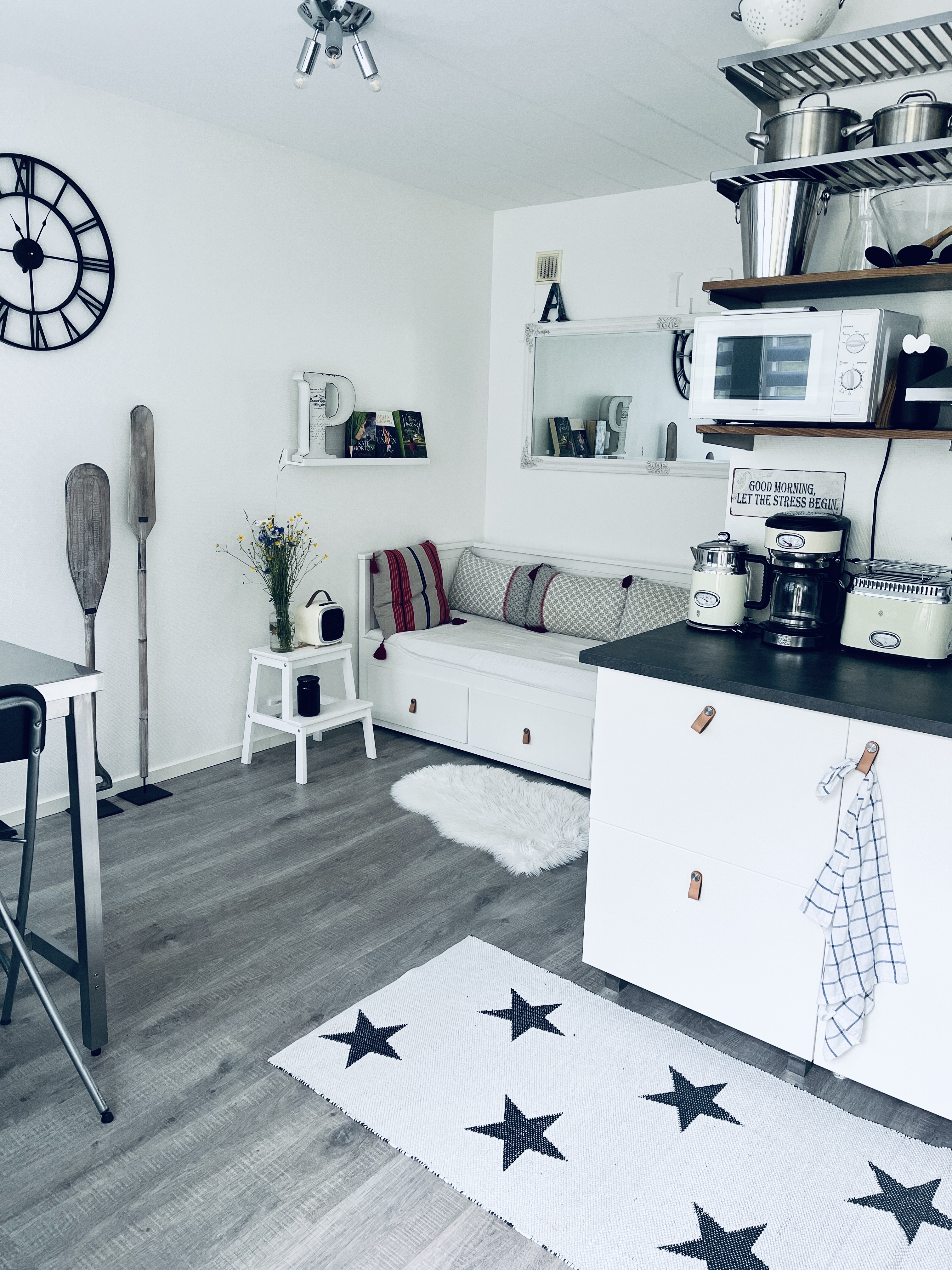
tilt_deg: -12.9
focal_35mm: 26
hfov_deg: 53.1
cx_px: 476
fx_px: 953
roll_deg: -1.8
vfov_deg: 67.3
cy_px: 635
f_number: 1.6
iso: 80
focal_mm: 5.1
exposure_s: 1/121
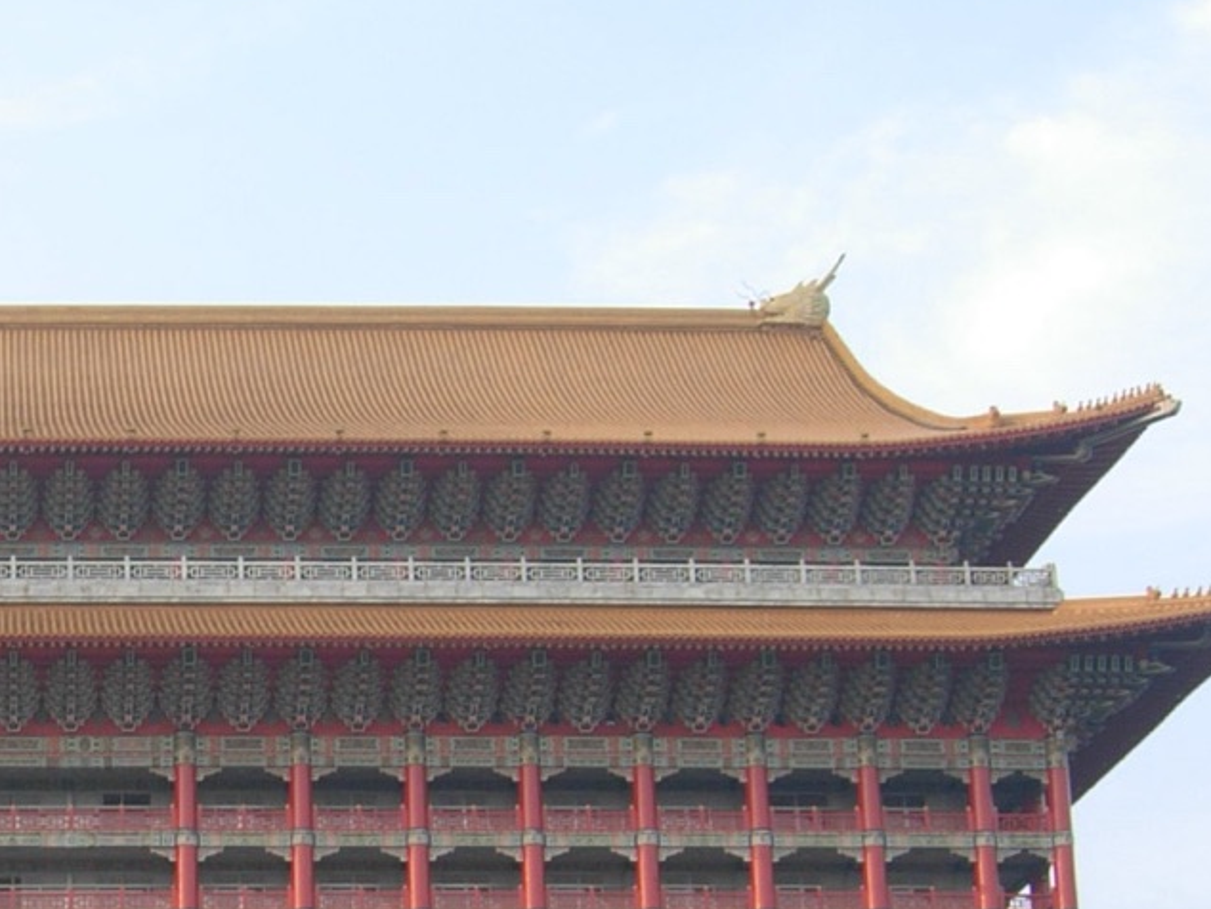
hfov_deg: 19.7
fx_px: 3395
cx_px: 23
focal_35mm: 97
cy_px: 988
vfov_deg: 14.9
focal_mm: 8.5
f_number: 3.6
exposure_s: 1/108
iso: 50
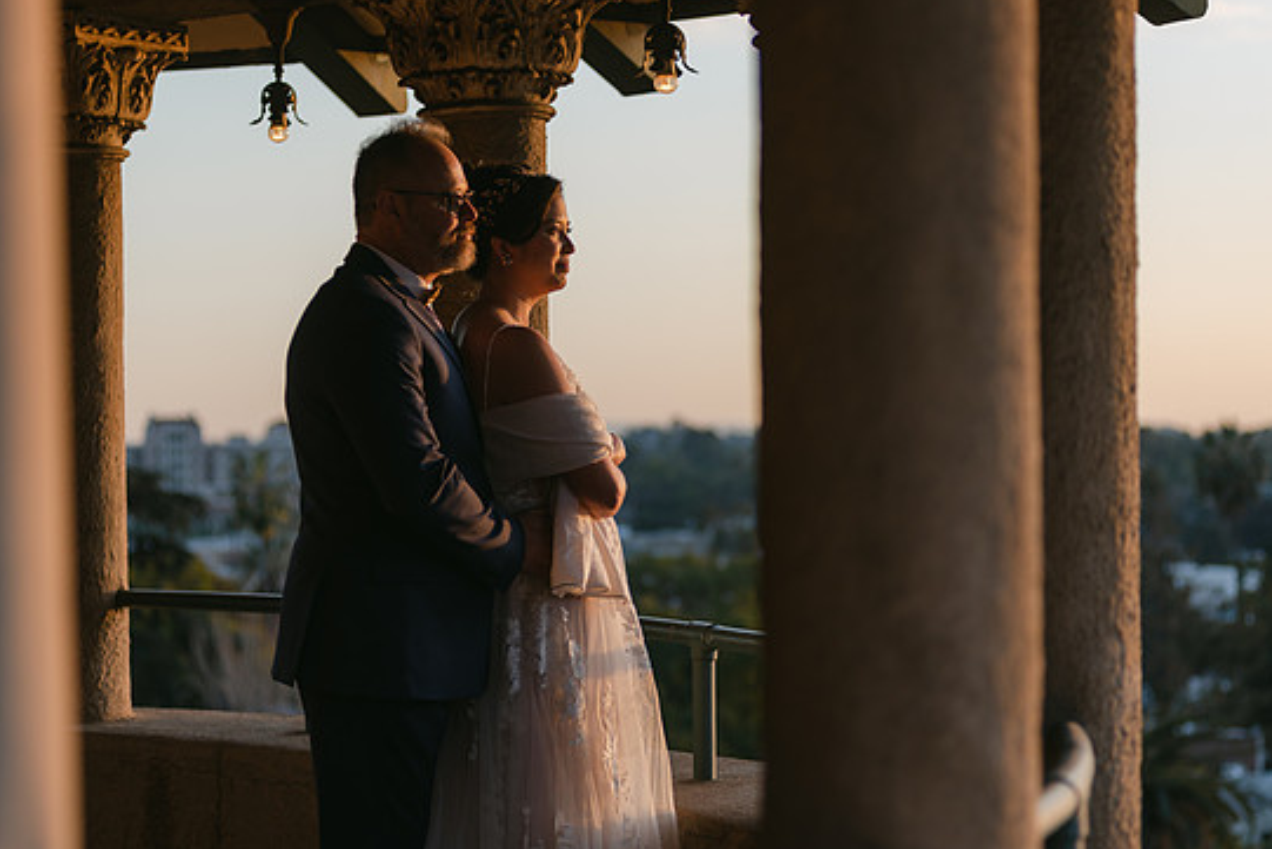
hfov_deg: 22.9
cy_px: 443
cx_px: 668
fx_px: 3145
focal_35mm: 89
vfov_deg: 15.4
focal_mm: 80
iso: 100
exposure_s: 1/400
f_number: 2.8
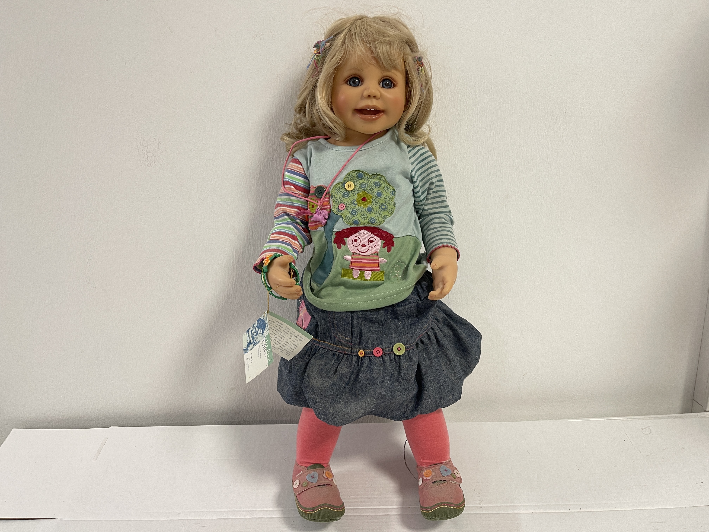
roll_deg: +3.0
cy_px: 266
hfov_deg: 69.4
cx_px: 354
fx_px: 512
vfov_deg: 54.9
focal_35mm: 25
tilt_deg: -16.5
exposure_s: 1/50
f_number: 1.6
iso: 100
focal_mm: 5.1
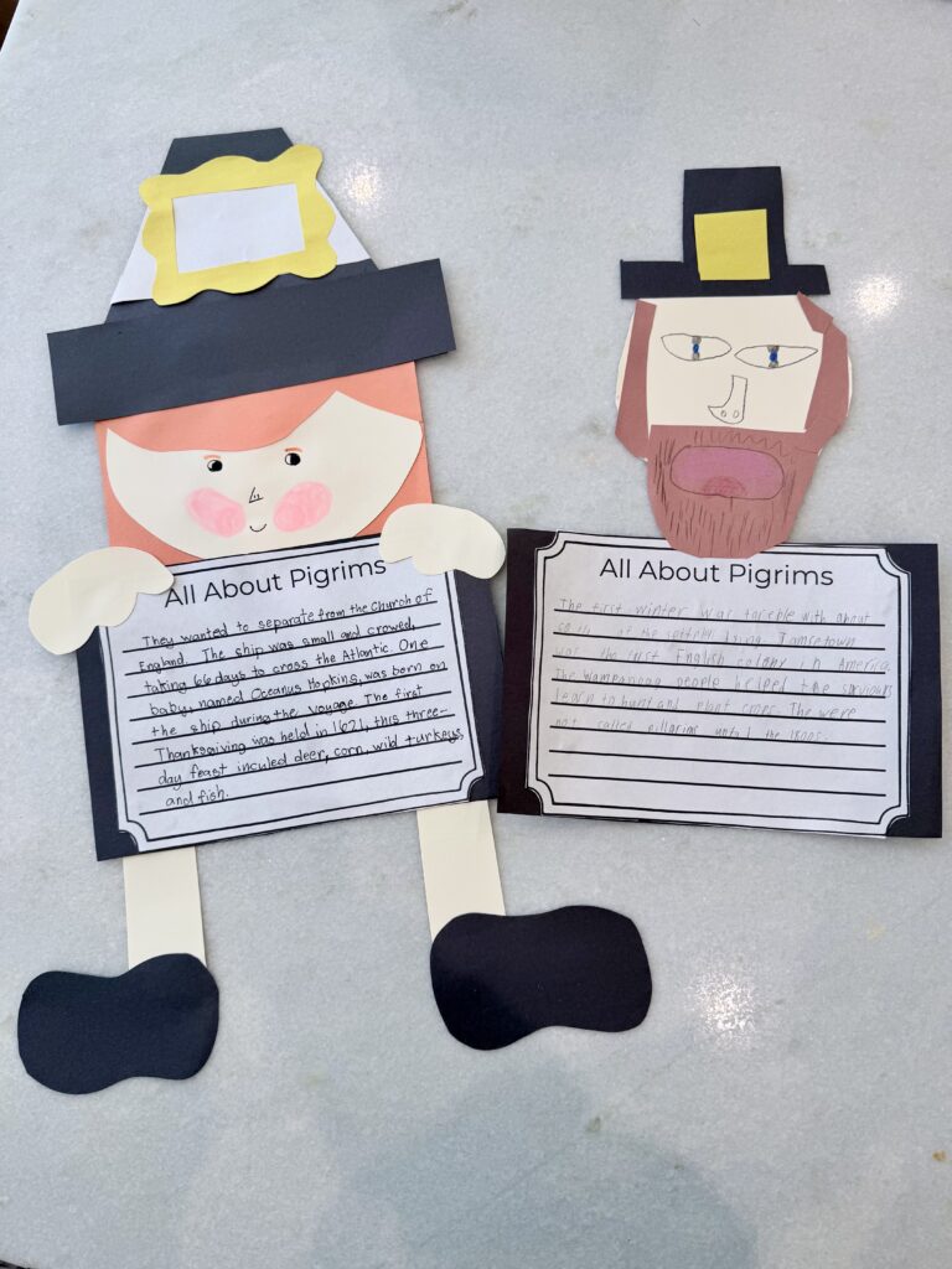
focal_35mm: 24
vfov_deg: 71.6
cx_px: 476
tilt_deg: -81.9
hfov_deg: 56.8
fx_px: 880
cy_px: 634
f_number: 1.78
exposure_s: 1/134
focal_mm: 6.76
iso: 50
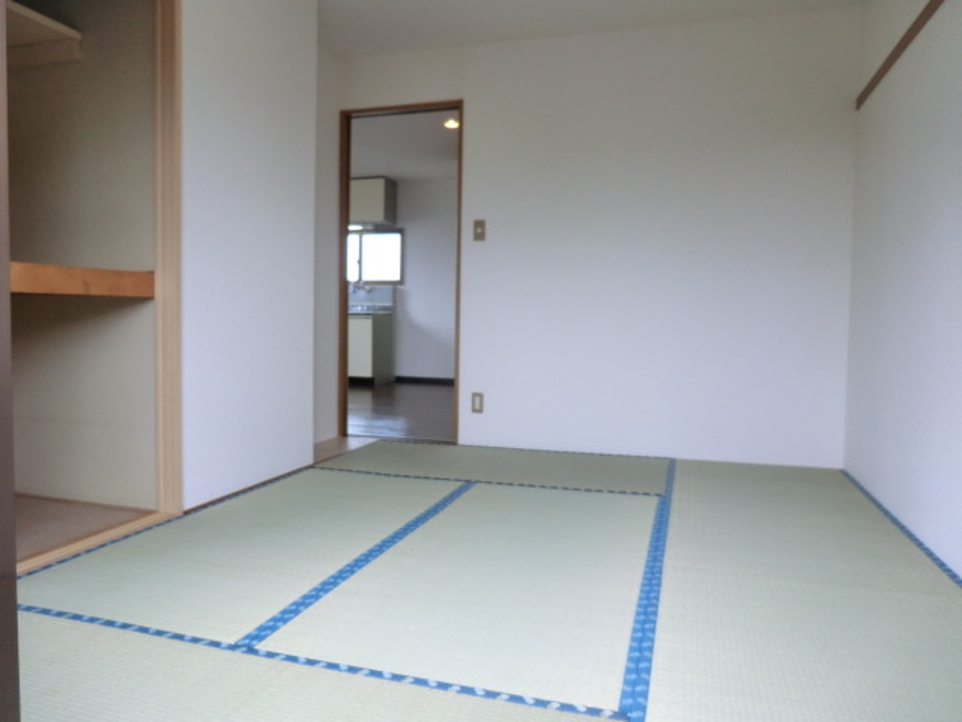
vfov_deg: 56.8
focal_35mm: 24
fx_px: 667
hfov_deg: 71.6
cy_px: 361
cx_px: 481
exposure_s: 1/60
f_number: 3.2
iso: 125
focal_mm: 4.3
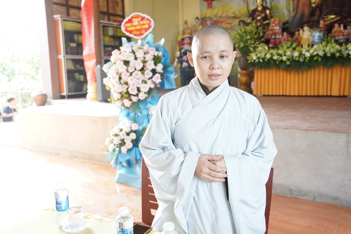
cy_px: 117
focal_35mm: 34
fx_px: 328
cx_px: 176
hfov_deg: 56.4
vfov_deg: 39.3
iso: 3200
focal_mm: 33.6
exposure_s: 1/320
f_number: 4.5
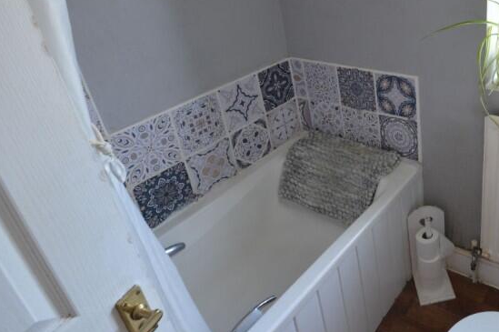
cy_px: 100
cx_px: 416
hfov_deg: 59.1
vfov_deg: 45.3
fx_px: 388
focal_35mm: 28
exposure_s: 1/13
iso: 400
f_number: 8
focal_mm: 10
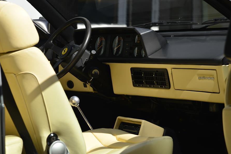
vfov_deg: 10.6
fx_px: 835
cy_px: 75
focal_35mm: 130
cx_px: 116
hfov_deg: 15.8
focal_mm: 120
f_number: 8
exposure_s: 1/200
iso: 100
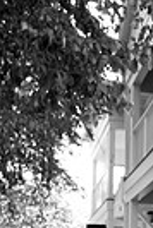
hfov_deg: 16.5
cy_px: 309
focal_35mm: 81
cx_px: 162
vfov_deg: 22.1
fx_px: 515
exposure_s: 1/800
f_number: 4
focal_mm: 24
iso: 1600
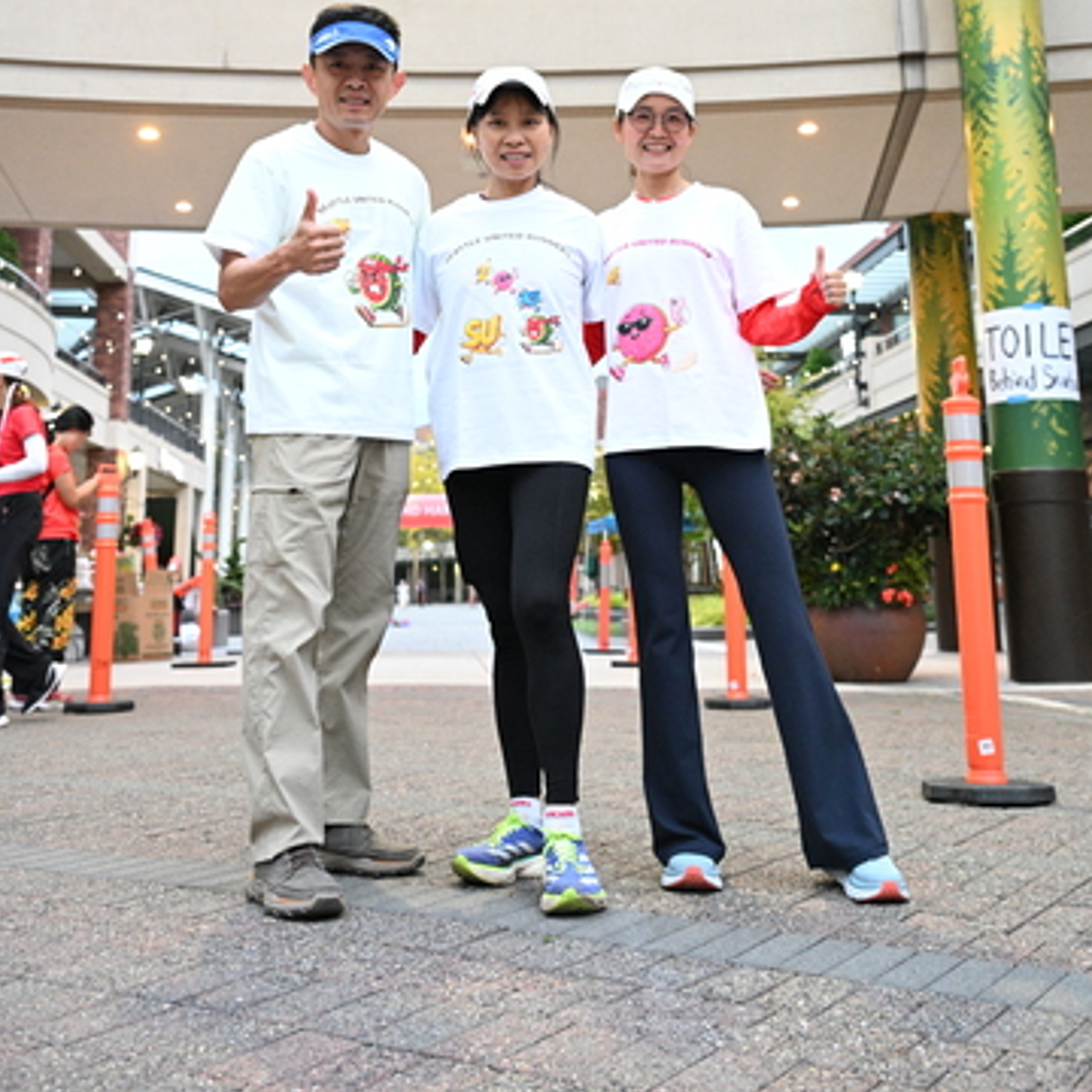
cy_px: 264
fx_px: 1415
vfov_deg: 40.9
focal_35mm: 40
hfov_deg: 42.2
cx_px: 551
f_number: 4
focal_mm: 30.5
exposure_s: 1/250
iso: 6400
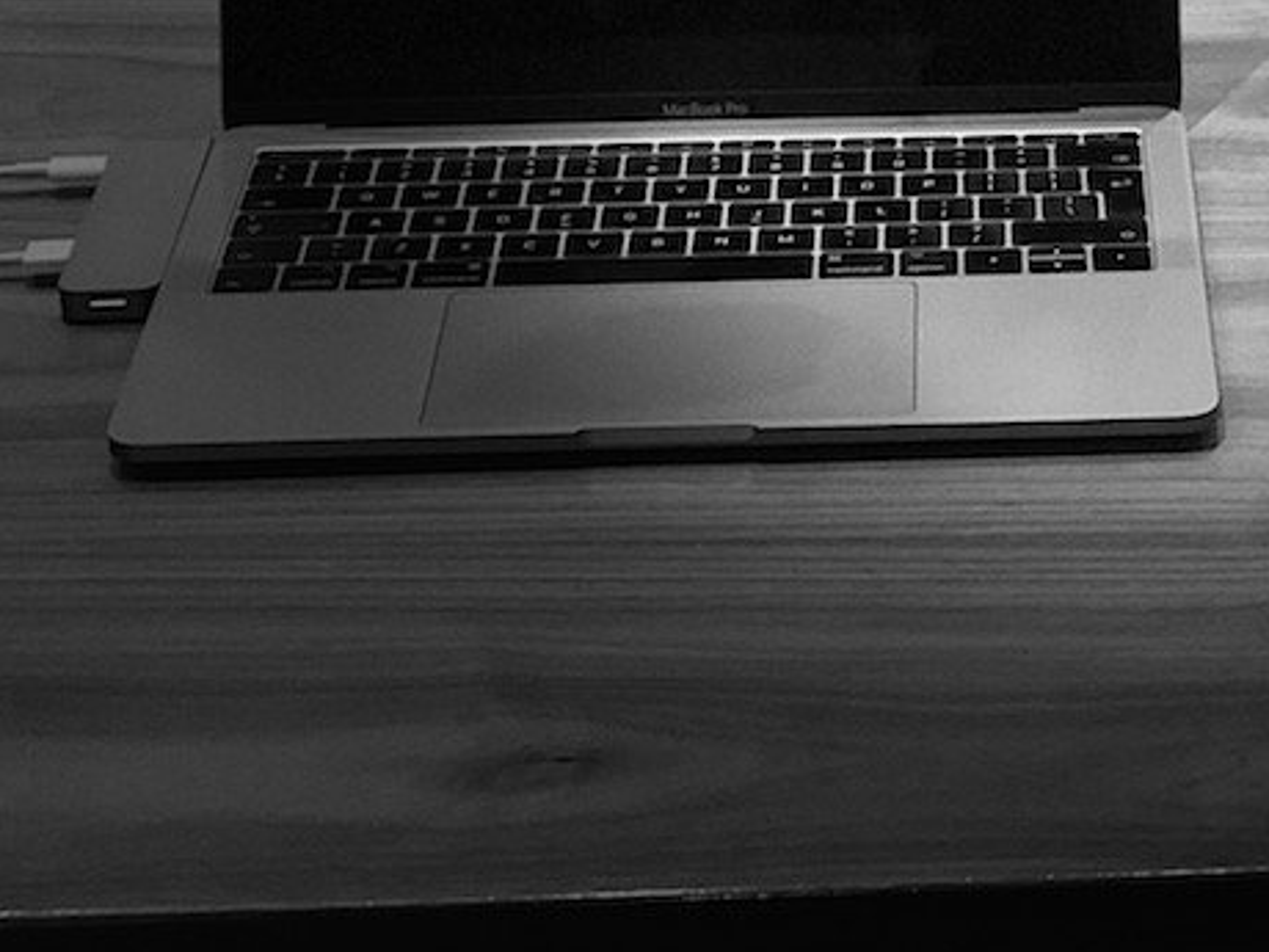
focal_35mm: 124
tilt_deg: -23.1
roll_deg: +0.6
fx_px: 4546
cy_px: -11
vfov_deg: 11.8
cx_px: 1286
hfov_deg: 15.6
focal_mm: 6.6
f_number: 2.8
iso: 160
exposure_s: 1/30
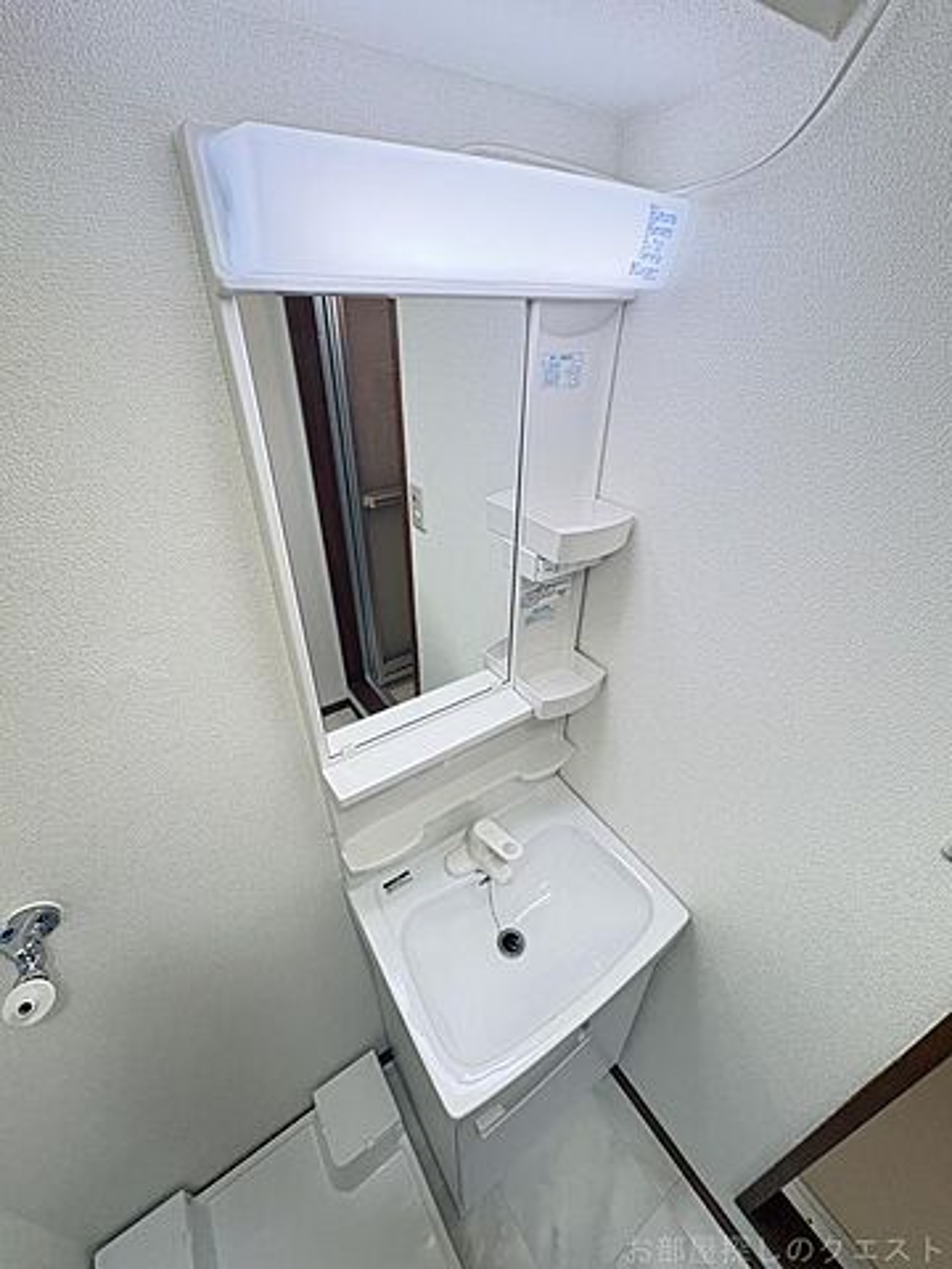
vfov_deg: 102.1
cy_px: 634
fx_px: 513
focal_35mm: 14
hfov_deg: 85.7
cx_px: 476
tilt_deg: -31.5
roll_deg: -0.7
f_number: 2.2
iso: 320
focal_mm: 2.22
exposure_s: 1/120
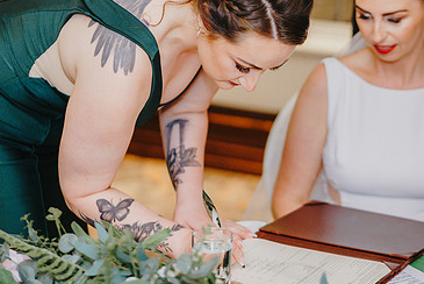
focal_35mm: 135
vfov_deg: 10.2
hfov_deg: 15.1
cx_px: 282
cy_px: 89
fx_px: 1591
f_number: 2.2
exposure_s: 1/200
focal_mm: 85
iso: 1250
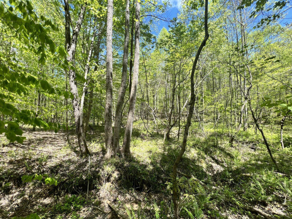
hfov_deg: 106.2
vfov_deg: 89.9
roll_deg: +1.4
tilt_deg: +5.4
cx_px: 146
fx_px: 110
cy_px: 110
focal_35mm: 13
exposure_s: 1/352
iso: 32
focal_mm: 1.57
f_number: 1.8
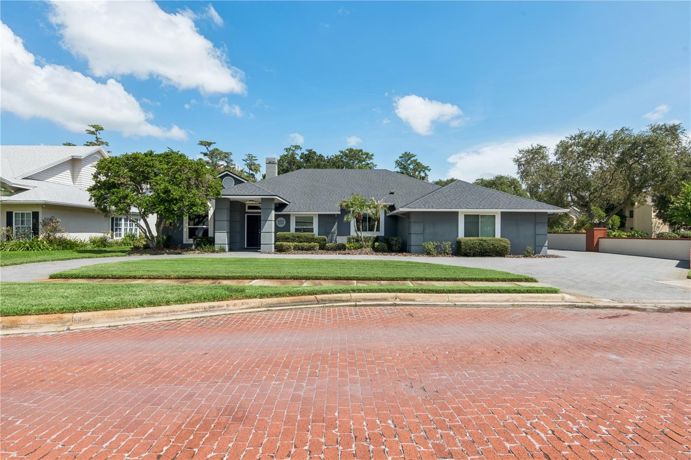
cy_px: 230
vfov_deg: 64.5
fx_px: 365
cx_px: 346
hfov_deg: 86.9
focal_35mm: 19
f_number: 20
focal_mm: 19
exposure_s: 1/40
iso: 100
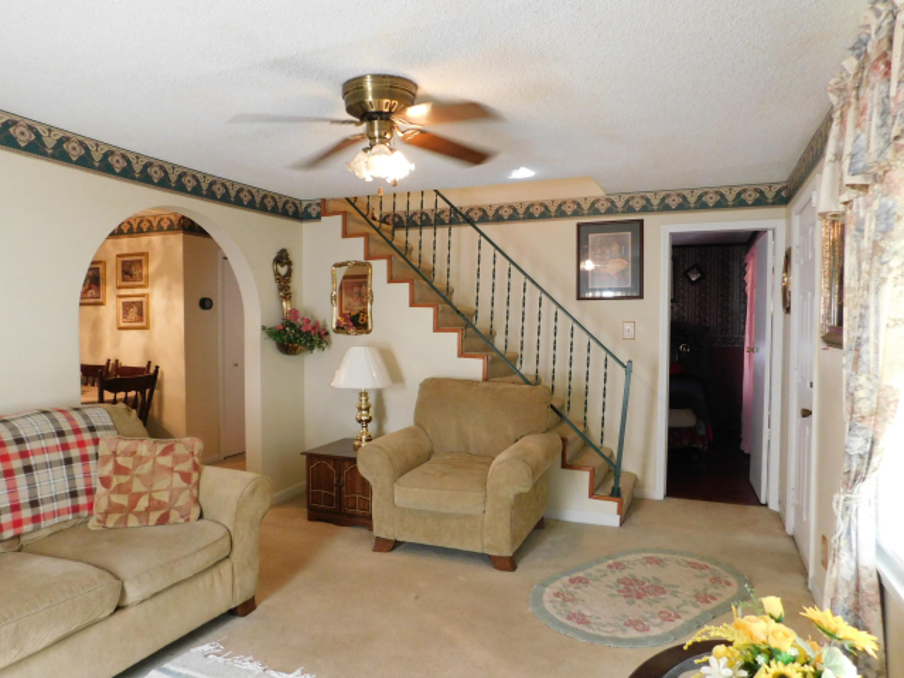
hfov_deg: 71.6
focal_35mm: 24
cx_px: 434
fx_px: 627
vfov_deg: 56.8
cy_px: 347
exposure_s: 1/25
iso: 400
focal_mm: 4
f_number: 3
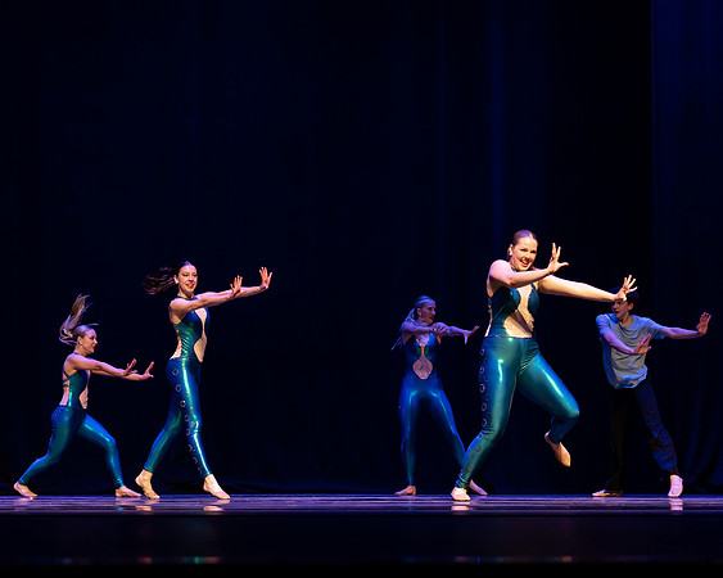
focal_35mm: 97
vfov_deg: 15.7
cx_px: 168
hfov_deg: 19.5
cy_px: 422
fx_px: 2082
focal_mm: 59
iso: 3200
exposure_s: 1/640
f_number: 2.8
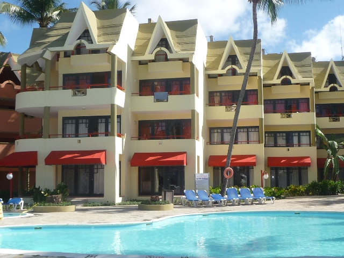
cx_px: 172
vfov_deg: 30.3
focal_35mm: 48
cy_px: 129
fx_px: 477
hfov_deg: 39.7
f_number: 3.4
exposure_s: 1/800
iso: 100
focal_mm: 5
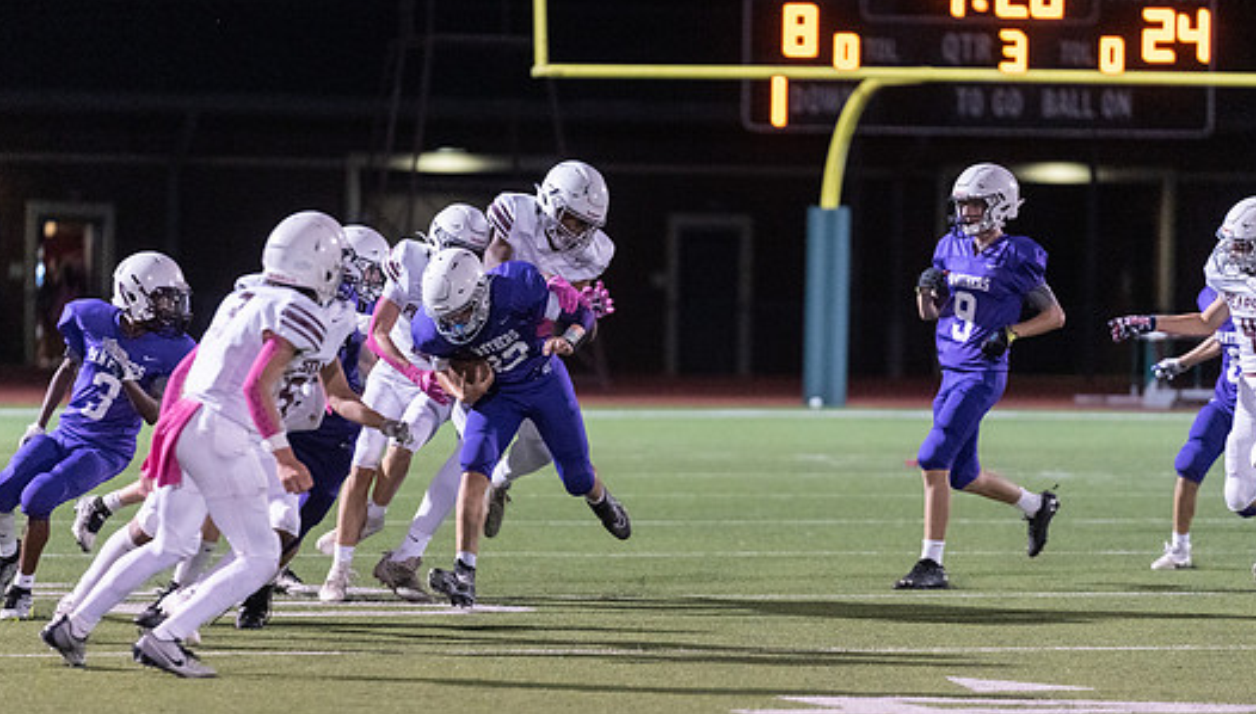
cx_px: 600
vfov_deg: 4.9
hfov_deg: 8.6
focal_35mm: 250
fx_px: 8347
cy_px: 358
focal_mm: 200
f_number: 2.8
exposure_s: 1/1000
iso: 5000
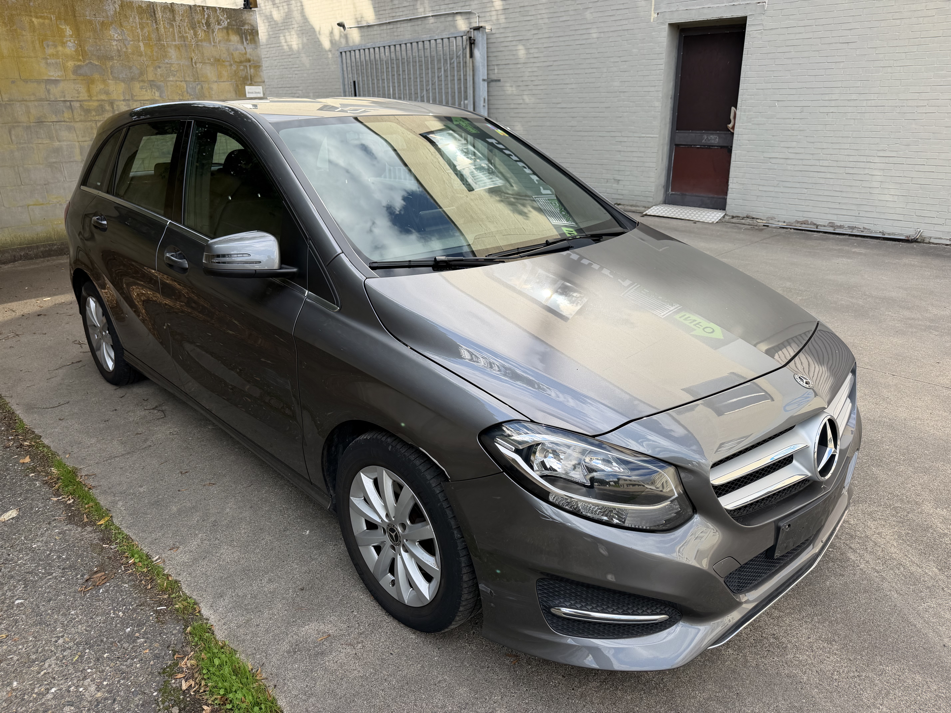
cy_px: 356
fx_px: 659
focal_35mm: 24
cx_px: 476
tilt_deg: -21.1
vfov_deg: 56.8
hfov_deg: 71.6
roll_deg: +1.0
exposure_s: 1/1361
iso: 80
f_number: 1.78
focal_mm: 6.76
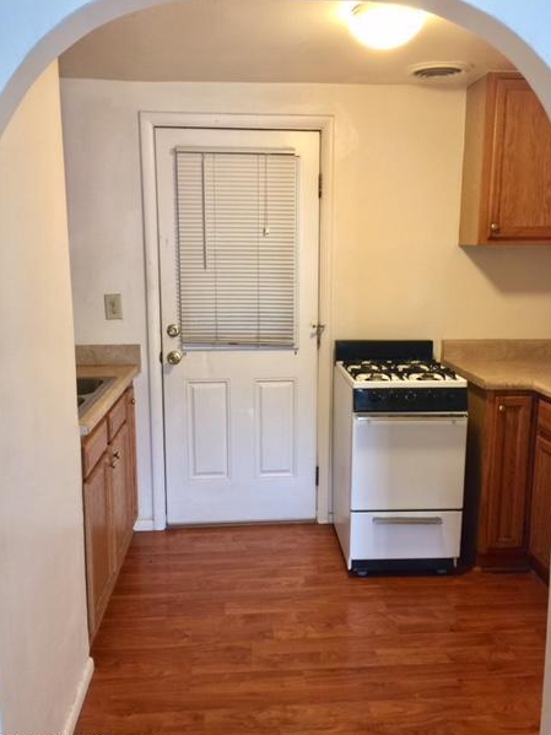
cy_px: 378
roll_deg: -1.0
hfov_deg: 45.4
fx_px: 658
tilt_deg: -10.8
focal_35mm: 31
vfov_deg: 58.4
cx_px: 290
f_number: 2.2
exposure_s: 1/15
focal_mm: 4.15
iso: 50
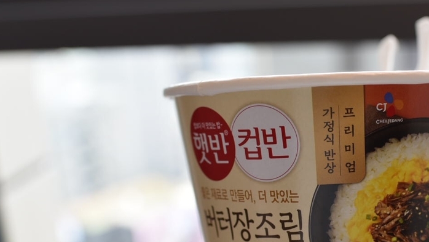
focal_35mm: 63
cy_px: 188
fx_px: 717
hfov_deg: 32.6
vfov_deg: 19.0
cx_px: 328
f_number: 4.5
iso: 400
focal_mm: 35
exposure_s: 1/80
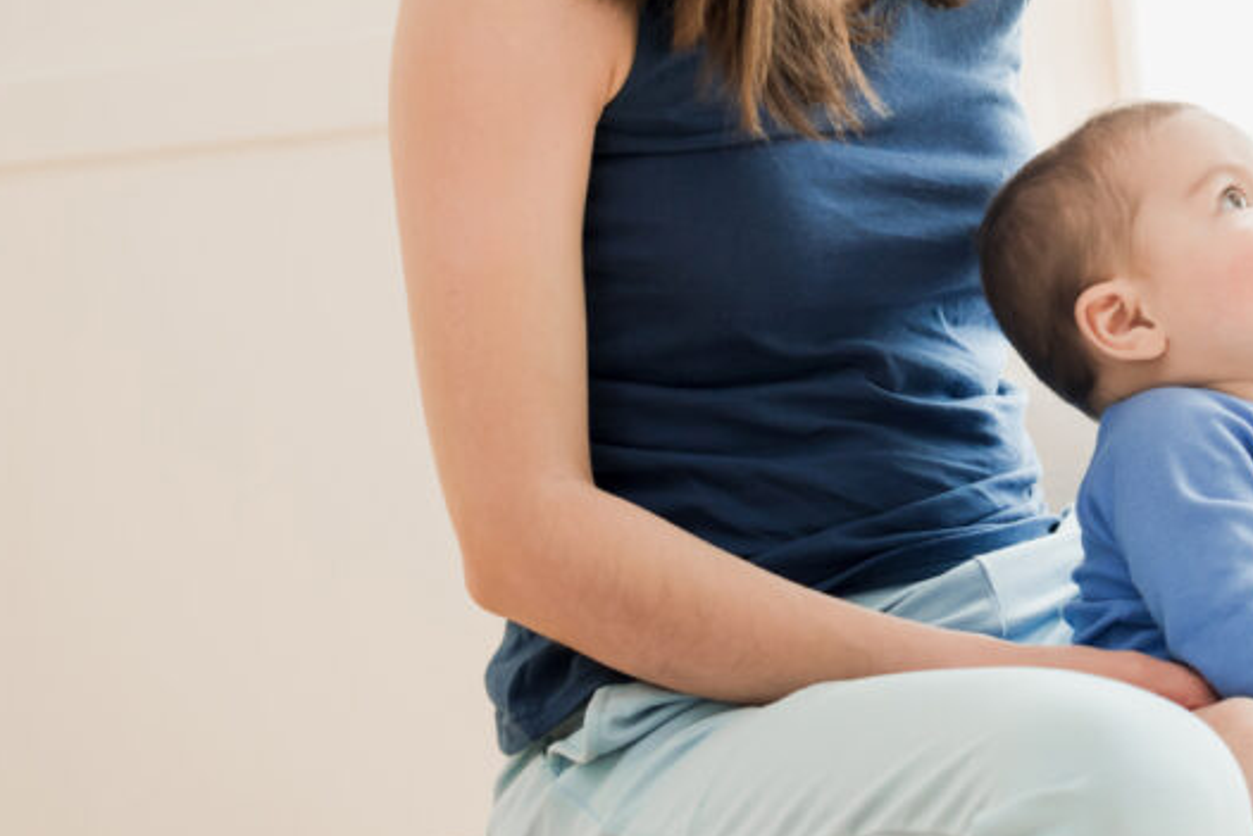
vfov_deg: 12.0
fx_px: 3969
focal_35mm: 114
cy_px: 161
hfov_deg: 17.5
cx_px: 1284
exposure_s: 1/125
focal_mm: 50
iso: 400
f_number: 4.5
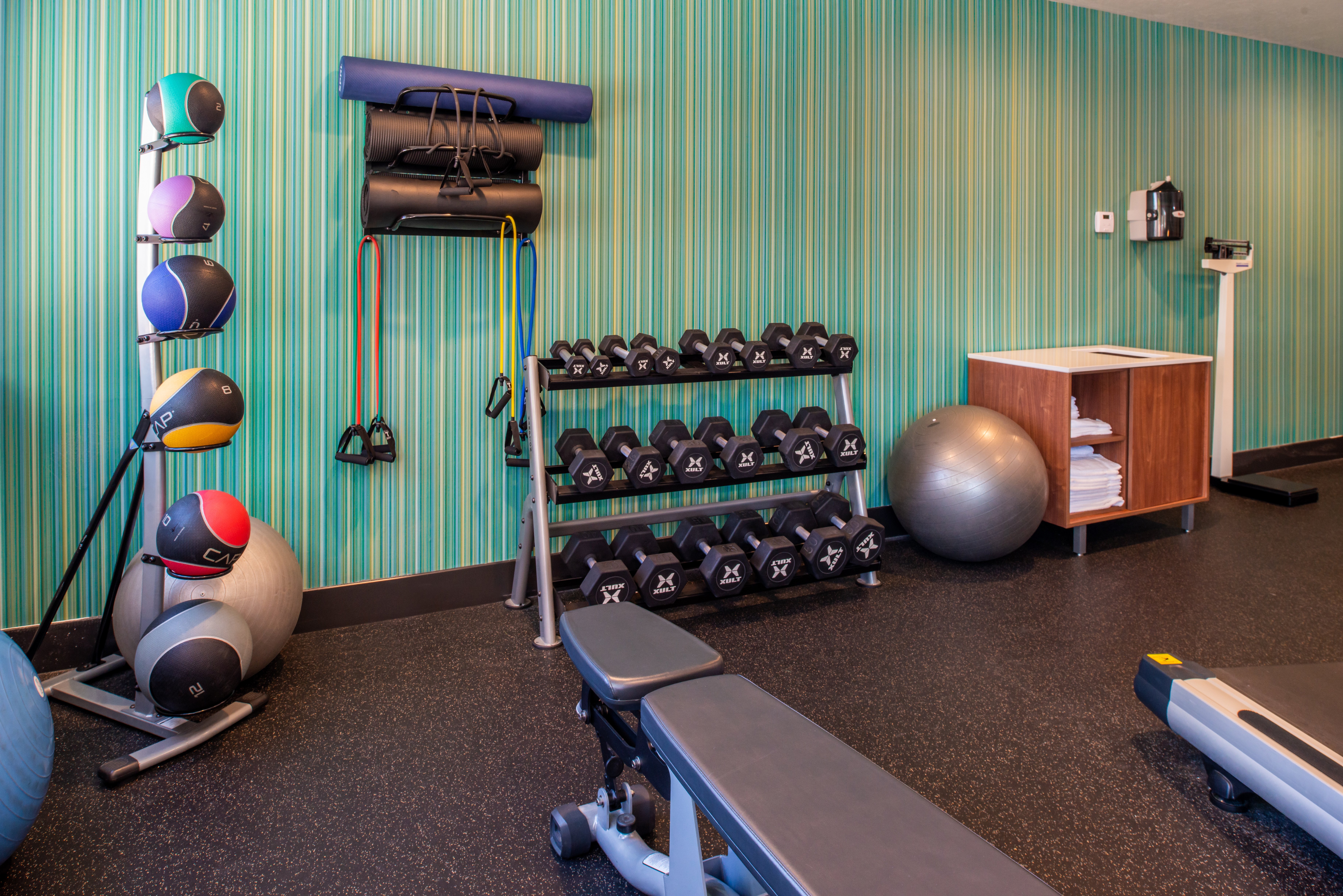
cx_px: 672
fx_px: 896
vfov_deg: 53.2
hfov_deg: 73.7
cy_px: 448
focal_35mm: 24
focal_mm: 24
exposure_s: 1/8
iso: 640
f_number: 11
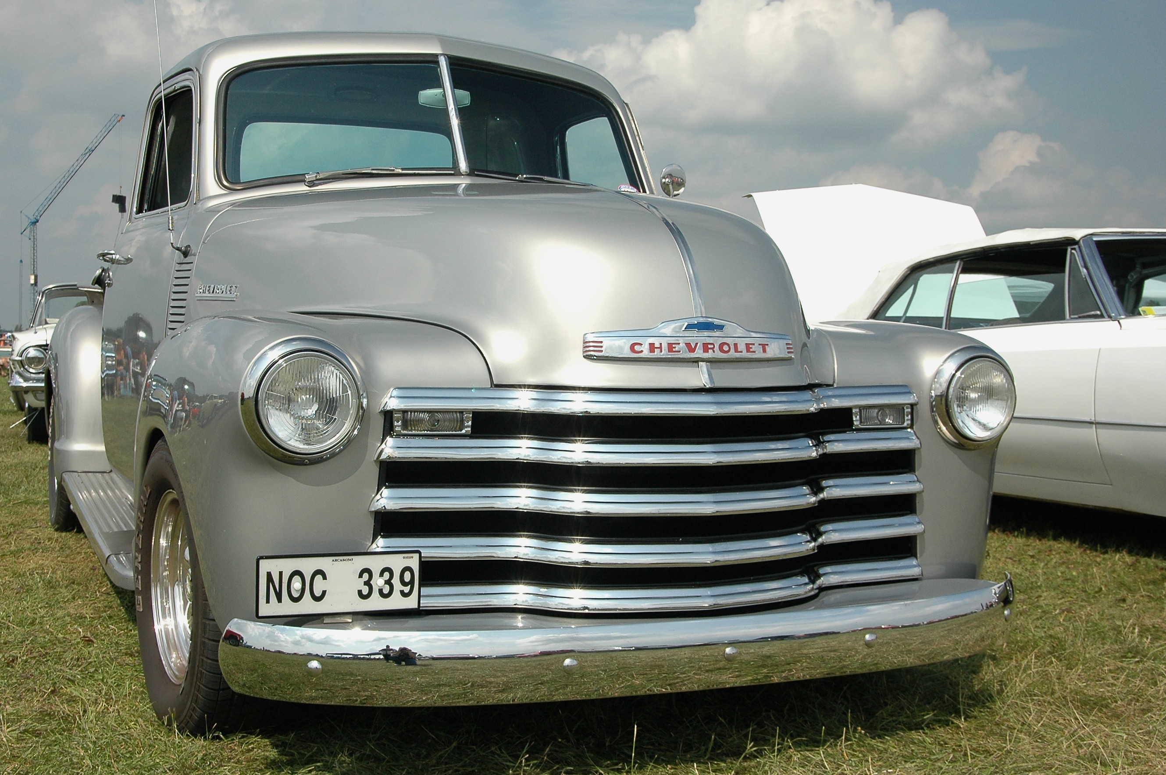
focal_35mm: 39
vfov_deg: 34.1
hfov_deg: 49.6
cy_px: 388
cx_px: 583
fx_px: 1262
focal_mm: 26
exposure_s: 1/200
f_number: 8
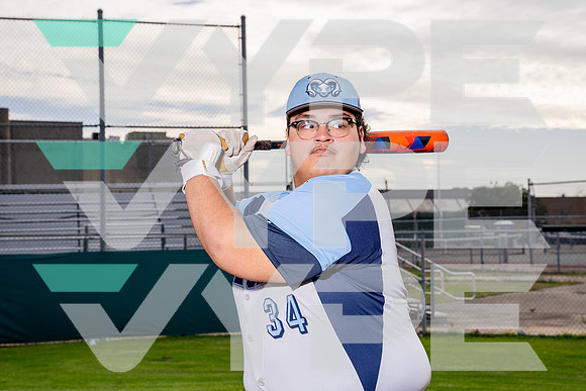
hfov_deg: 32.4
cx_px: 293
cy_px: 196
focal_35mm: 62
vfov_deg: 21.9
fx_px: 1009
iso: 160
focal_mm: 62
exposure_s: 1/250
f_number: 8
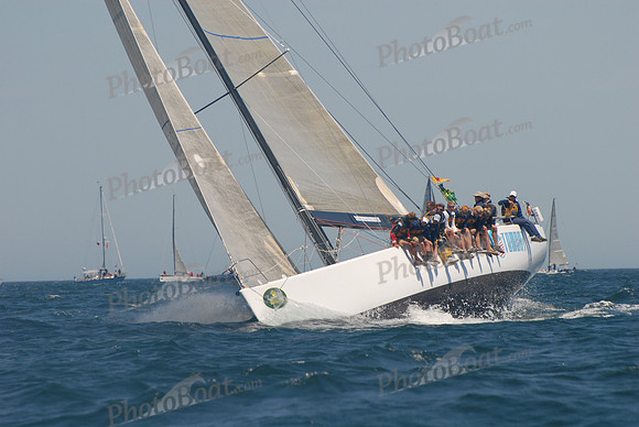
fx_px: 7995
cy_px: 214
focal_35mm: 450
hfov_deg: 4.6
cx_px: 320
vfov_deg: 3.1
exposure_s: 1/640
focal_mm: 300
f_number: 5.6
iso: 200
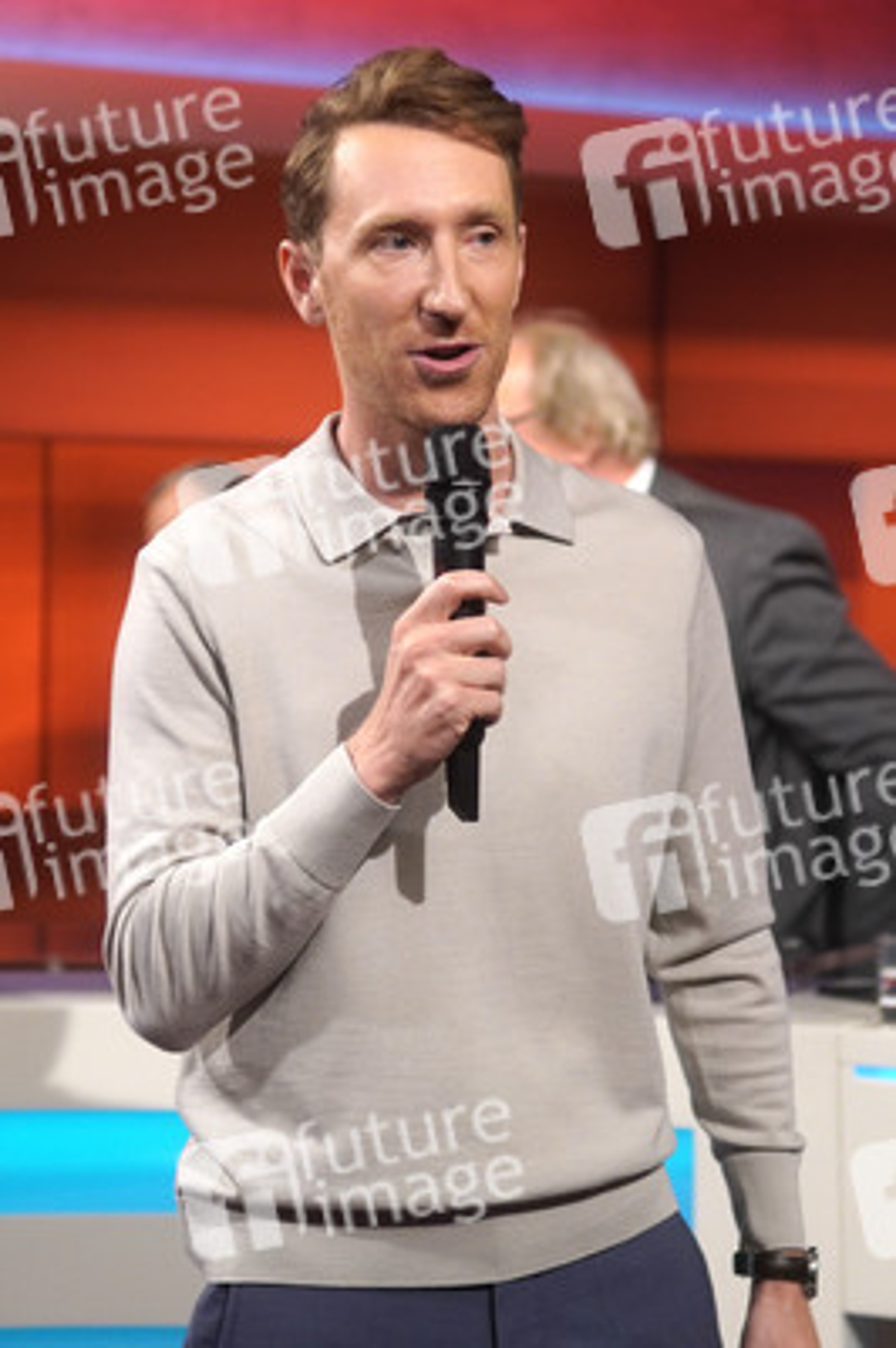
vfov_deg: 43.6
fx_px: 1683
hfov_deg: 29.8
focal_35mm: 45
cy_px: 674
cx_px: 448
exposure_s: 1/500
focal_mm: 30
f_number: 1.4
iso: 640
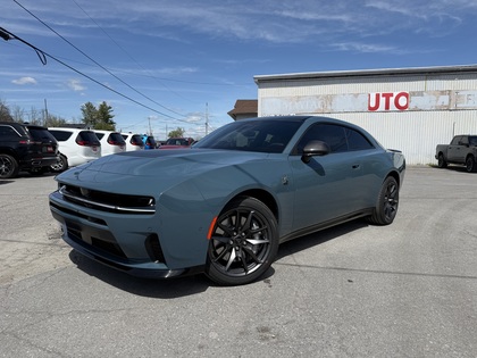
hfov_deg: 71.6
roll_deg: -0.3
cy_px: 179
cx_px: 238
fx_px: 331
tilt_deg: -4.0
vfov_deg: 56.8
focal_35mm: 24
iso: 80
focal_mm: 6.76
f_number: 1.78
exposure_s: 1/6173
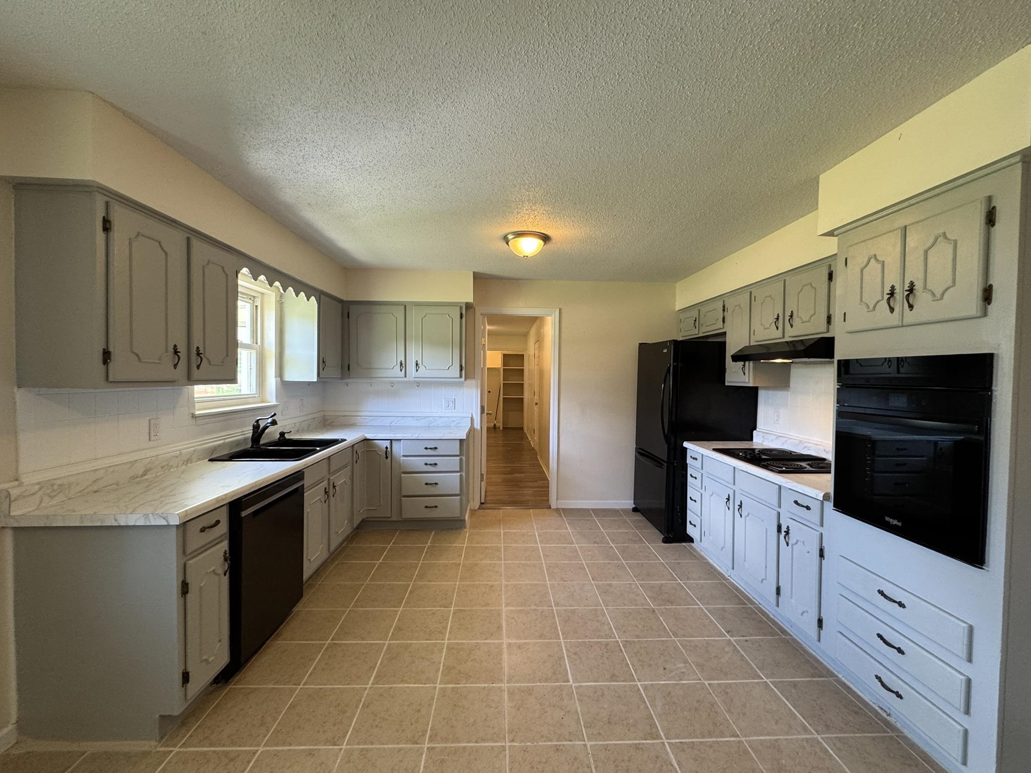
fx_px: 417
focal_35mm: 14
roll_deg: -0.5
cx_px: 516
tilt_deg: -1.4
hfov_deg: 102.1
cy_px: 386
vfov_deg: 85.7
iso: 160
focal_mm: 2.22
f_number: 2.2
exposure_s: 1/60
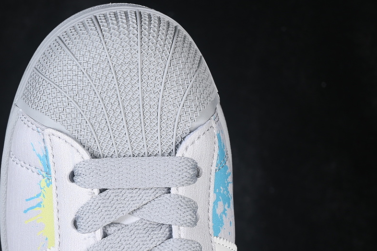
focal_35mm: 103
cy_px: 171
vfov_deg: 13.3
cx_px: 126
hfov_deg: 19.8
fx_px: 1079
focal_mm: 50
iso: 160
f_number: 7.1
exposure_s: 1/80
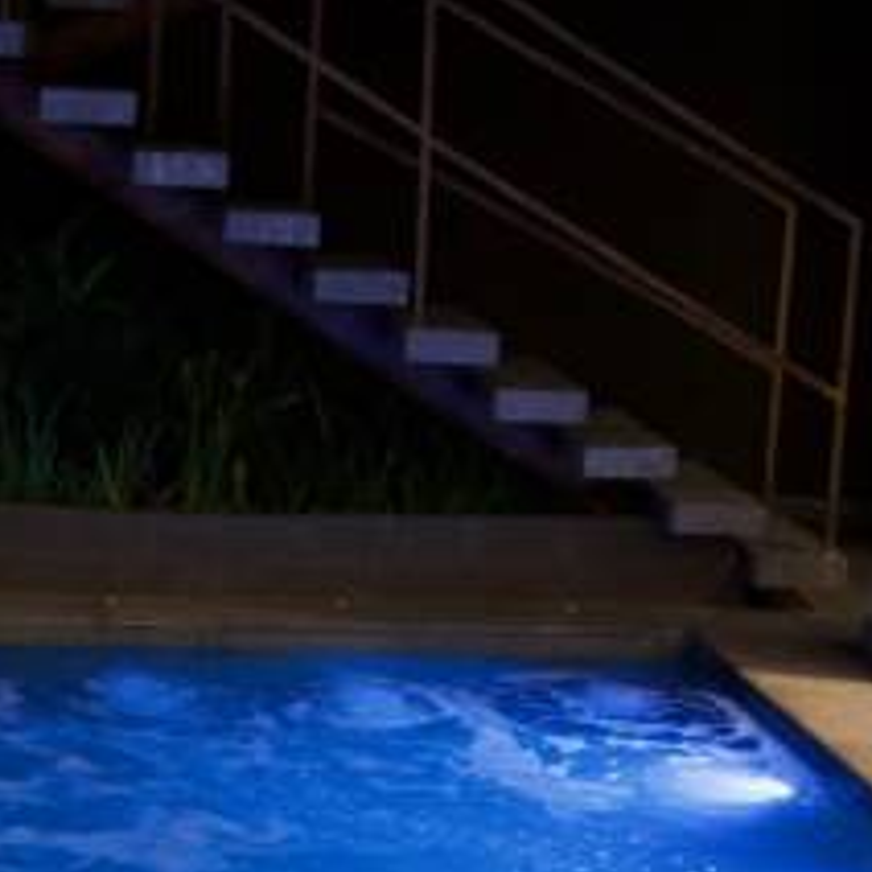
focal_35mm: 101
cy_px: 786
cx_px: 140
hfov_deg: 17.1
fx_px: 2878
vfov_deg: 17.0
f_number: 2.8
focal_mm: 28
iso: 500
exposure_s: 1/15
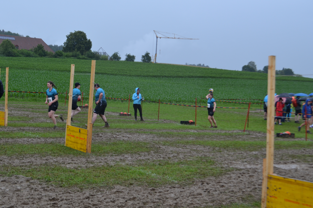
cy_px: 102
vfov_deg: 27.0
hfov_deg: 39.6
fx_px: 435
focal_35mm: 50
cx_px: 144
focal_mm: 28
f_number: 5.6
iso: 140
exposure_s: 1/125
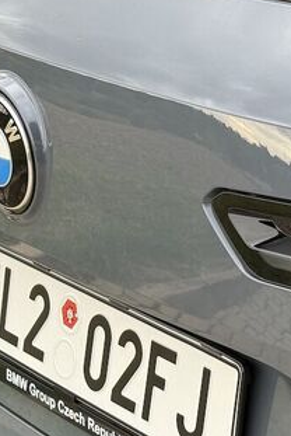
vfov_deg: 17.3
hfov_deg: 11.4
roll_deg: -0.1
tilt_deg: -19.4
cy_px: 300
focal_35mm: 118
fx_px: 1427
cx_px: 368
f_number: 1.78
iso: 200
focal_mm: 6.76
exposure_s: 1/242
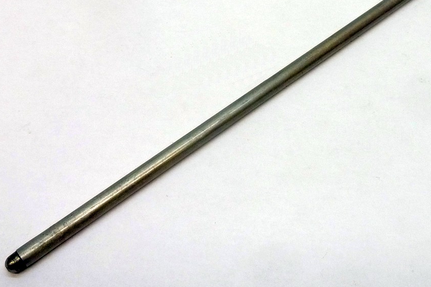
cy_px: 125
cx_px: 215
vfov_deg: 33.4
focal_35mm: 40
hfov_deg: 48.5
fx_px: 479
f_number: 3.5
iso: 320
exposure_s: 1/30
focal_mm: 5.7
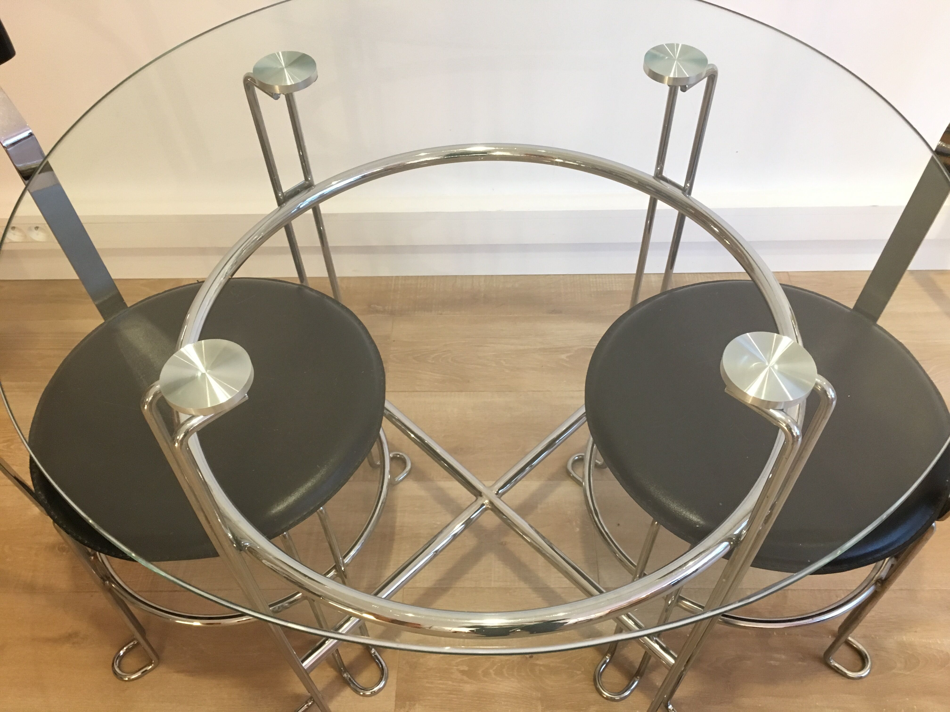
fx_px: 796
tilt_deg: -50.1
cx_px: 475
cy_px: 356
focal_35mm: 29
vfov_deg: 48.2
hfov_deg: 61.7
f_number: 2.2
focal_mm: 4.15
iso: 200
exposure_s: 1/33
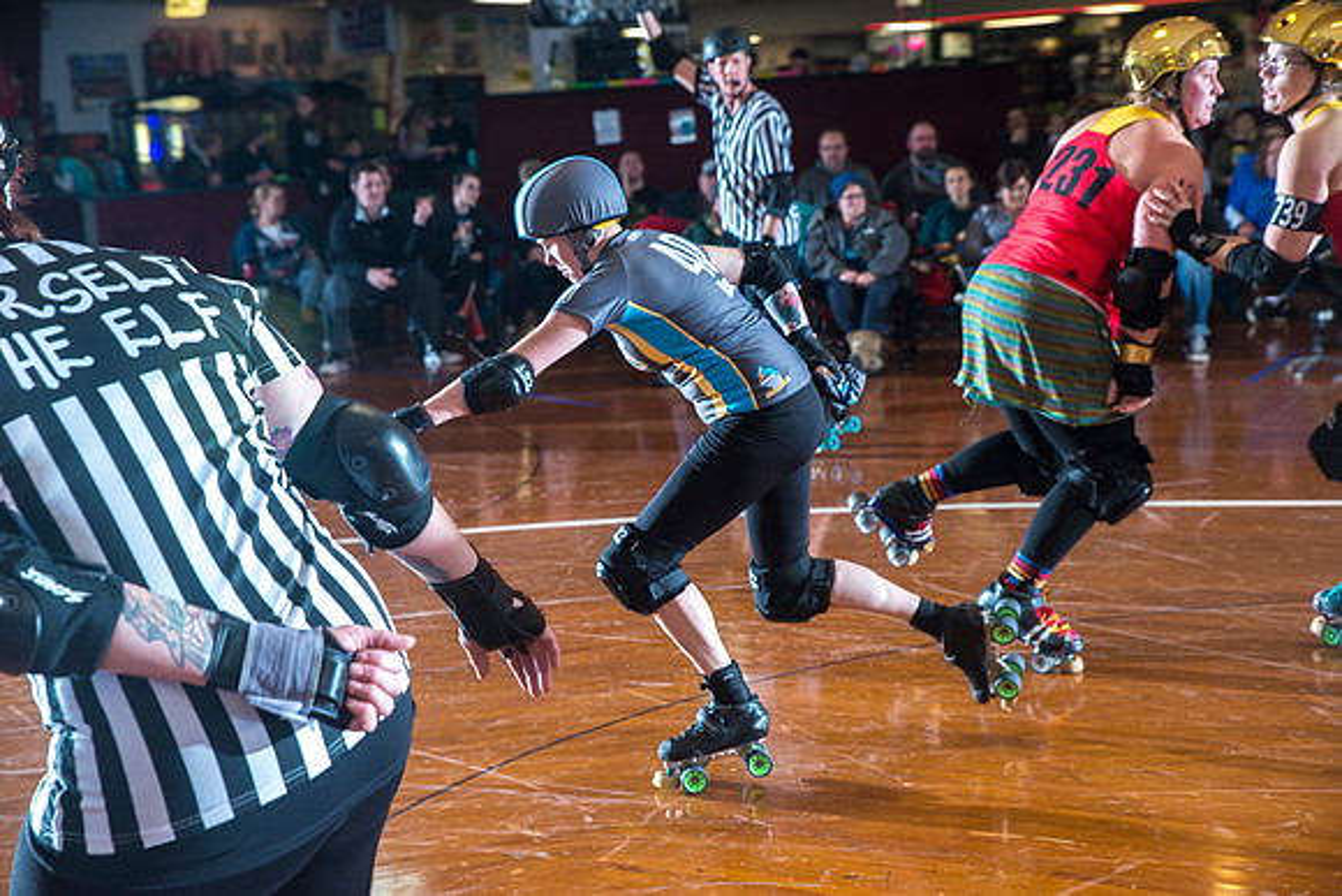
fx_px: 2163
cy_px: 448
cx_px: 671
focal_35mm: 58
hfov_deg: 34.5
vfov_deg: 23.4
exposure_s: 1/160
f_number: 5.6
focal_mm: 58
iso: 800
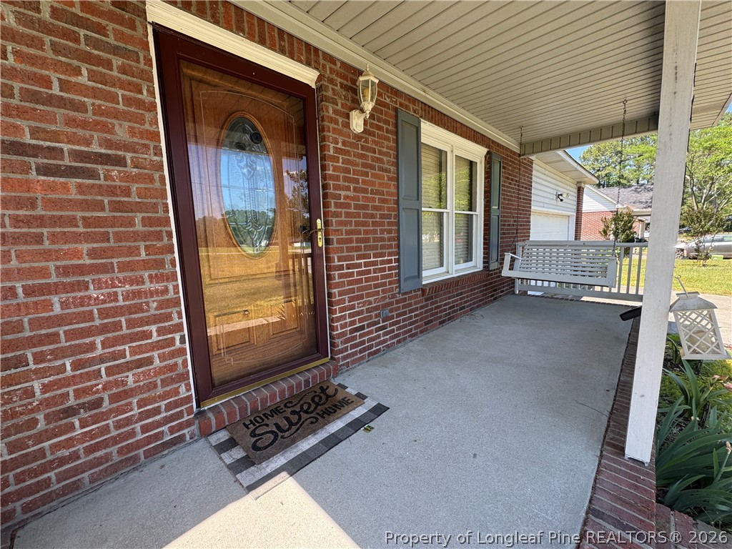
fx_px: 296
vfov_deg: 85.7
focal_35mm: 14
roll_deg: +1.5
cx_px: 366
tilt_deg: -8.2
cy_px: 274
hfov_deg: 102.1
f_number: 2.2
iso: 40
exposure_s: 1/221
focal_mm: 2.22
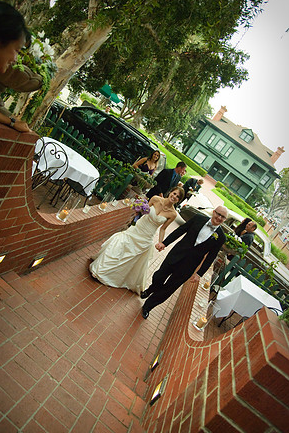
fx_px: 319
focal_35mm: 27
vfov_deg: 68.3
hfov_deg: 48.7
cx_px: 140
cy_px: 218
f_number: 3.5
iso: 1000
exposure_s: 1/800
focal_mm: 17
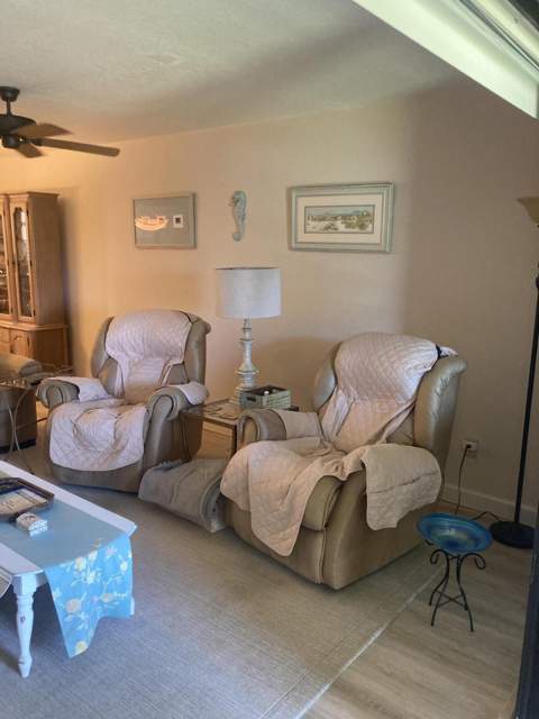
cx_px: 270
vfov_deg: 63.4
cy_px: 360
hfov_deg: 49.7
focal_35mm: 28
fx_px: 581
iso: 320
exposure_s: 1/60
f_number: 1.8
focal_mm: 3.99
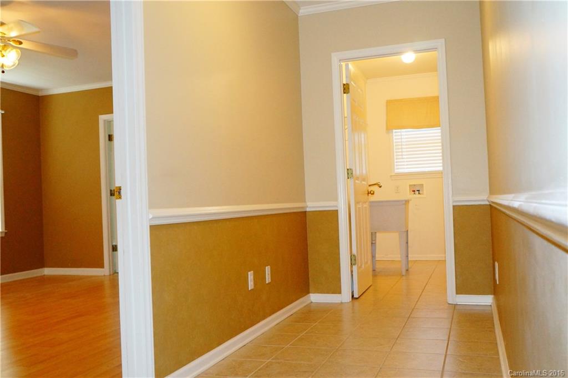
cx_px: 284
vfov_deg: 39.9
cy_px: 189
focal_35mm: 33
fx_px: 520
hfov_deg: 57.3
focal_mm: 22
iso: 3200
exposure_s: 1/100
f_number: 7.1
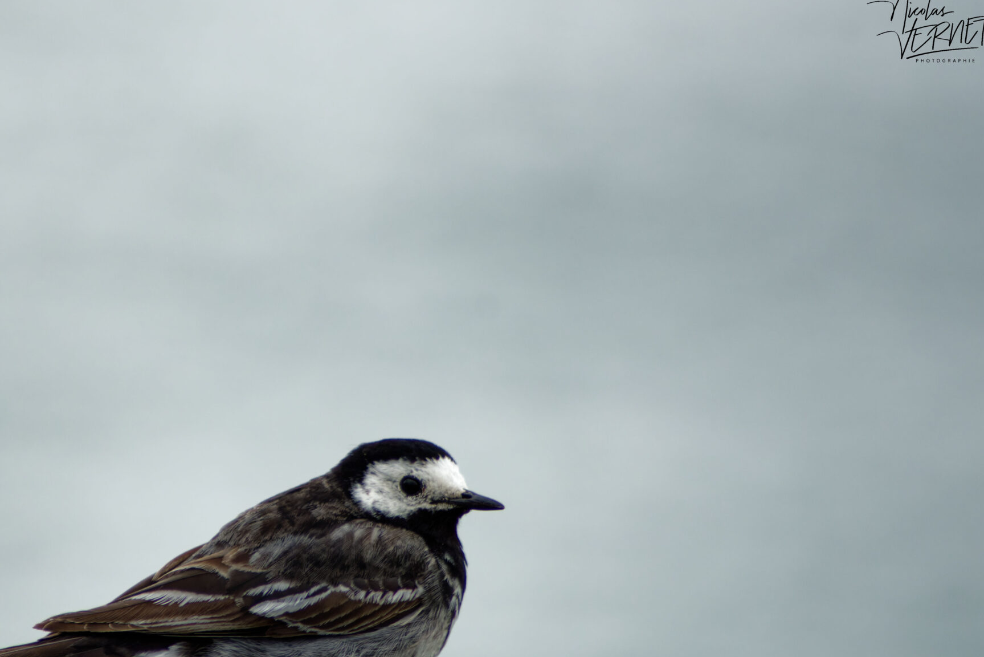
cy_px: 452
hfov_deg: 3.1
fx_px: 18233
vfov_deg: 2.1
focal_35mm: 667
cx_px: 292
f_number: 6.3
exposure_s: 1/2500
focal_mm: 300
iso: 800
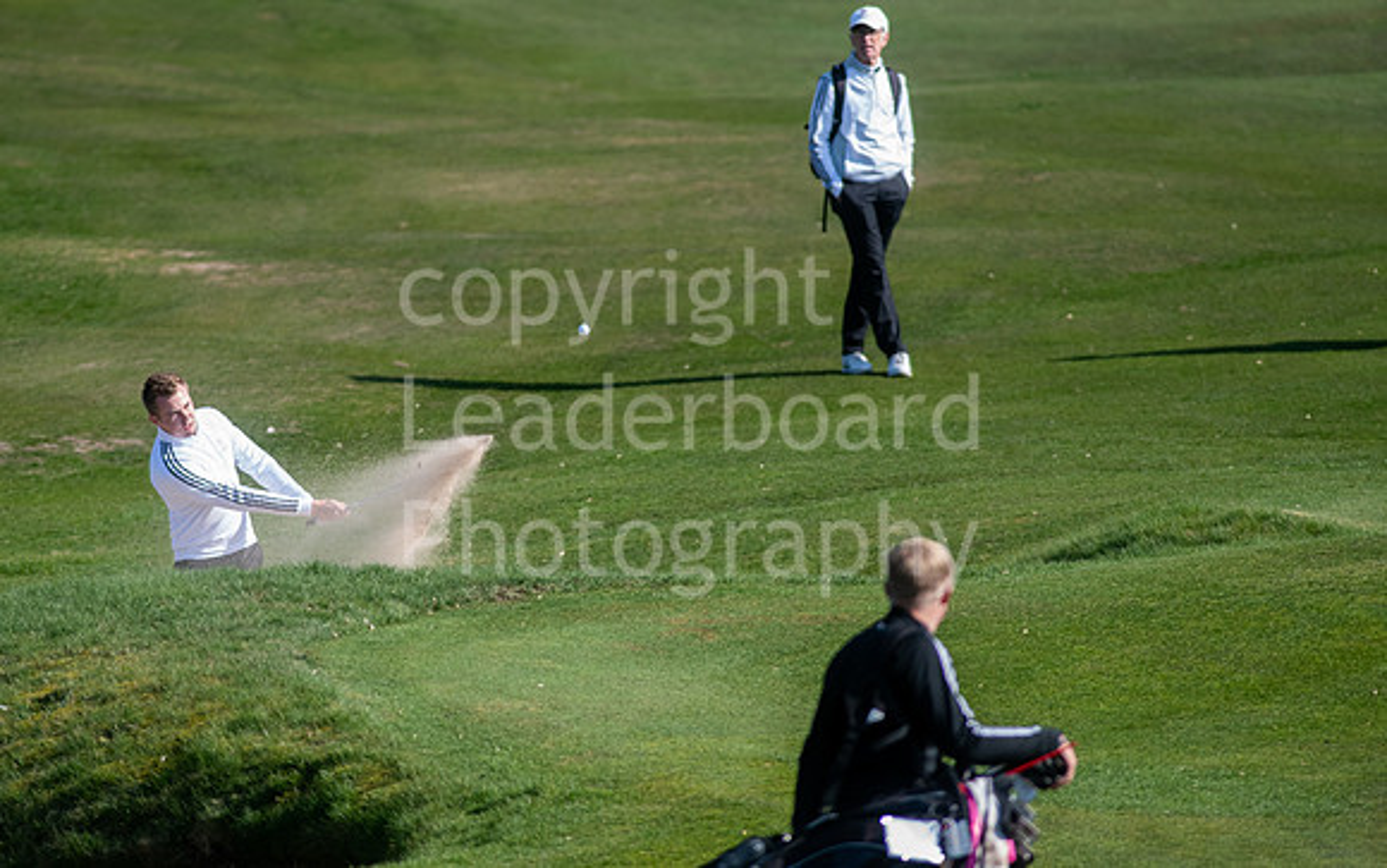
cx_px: 566
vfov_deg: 2.4
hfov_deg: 3.9
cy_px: 495
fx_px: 20530
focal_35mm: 543
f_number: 4.5
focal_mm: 300
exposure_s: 1/2000
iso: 400
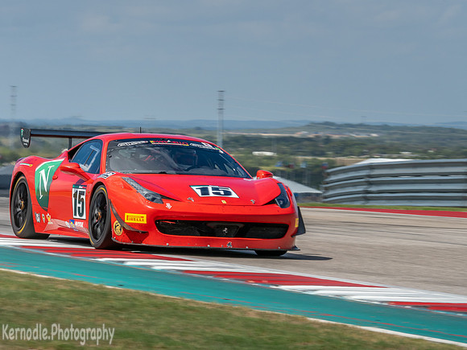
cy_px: 162
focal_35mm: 322
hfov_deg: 6.1
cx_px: 216
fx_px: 4348
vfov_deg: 4.6
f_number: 13
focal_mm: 150
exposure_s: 1/200
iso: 200
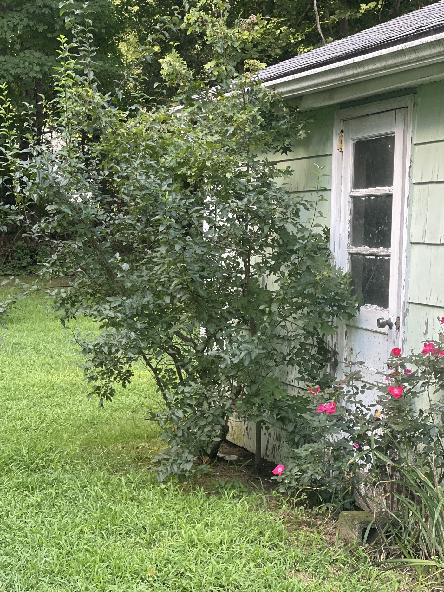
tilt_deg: -1.6
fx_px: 1351
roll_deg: -1.8
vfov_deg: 24.7
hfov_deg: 18.7
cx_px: 195
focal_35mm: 79
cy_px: 316
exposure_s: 1/121
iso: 80
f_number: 2.2
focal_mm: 7.5
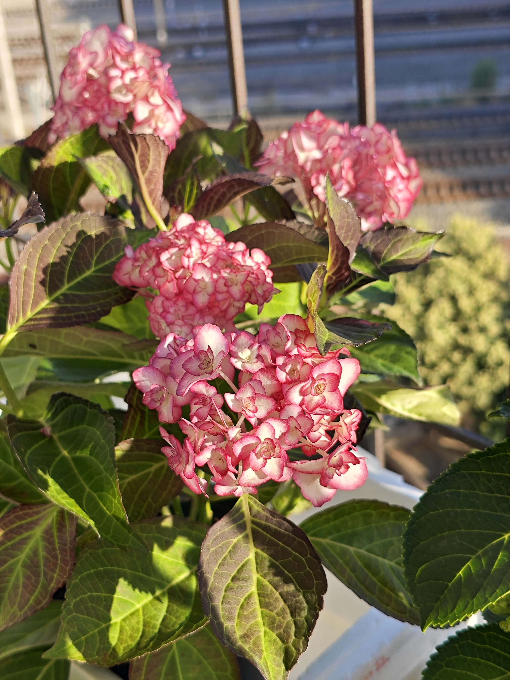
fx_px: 963
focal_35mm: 49
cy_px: 340
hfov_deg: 29.7
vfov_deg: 38.9
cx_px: 255
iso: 50
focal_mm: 5.84
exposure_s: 1/965
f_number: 1.6
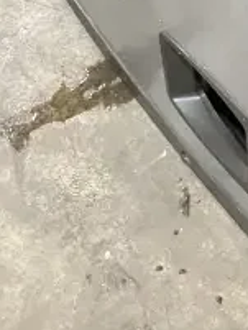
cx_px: 481
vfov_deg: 16.2
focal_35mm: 105
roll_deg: -2.7
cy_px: -241
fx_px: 1002
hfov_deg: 12.6
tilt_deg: -32.0
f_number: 1.6
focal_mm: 4.2
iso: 500
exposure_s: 1/60
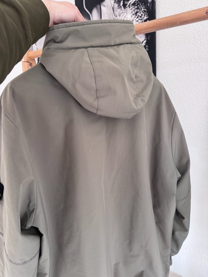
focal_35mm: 24
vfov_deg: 71.6
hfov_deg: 56.8
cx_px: 104
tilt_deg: -12.9
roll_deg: +3.8
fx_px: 192
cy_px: 138
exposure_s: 1/121
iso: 160
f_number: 1.78
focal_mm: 6.76
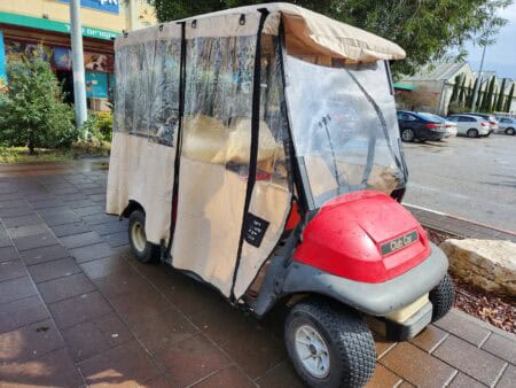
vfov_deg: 58.9
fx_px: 343
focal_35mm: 23
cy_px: 194
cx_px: 258
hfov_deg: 73.9
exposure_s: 1/1033
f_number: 1.8
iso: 20
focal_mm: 5.4
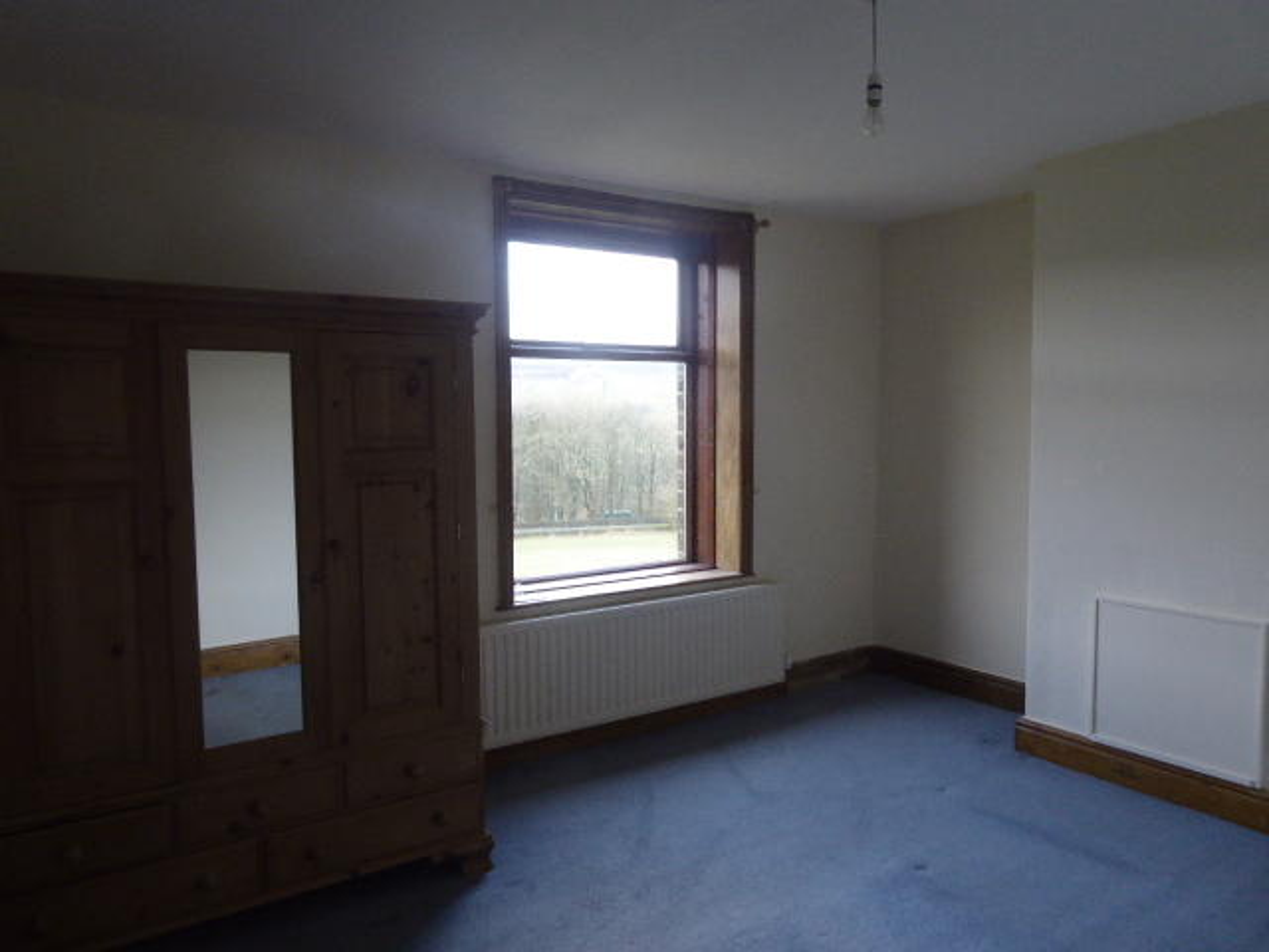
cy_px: 476
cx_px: 634
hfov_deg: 69.4
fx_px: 916
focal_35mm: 25
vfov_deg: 54.9
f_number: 3.3
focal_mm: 4.3
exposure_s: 1/60
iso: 400
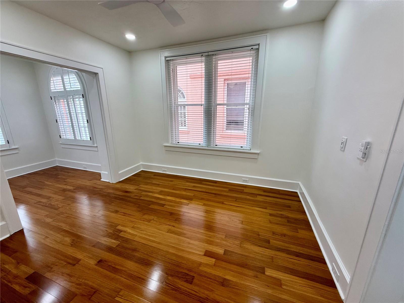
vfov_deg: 85.7
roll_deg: +0.4
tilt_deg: -13.7
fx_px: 163
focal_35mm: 14
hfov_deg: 102.1
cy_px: 152
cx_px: 202
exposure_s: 1/120
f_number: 2.2
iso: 100
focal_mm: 2.22
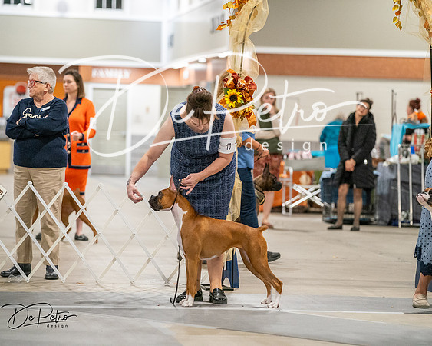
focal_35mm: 171
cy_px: 173
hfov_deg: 11.3
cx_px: 216
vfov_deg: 9.0
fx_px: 2188
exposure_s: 1/250
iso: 6400
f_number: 3.5
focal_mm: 152
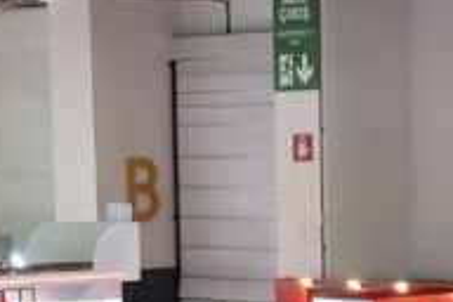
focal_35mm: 147
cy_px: 586
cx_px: 399
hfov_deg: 13.8
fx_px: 1850
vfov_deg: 8.8
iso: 260
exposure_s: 1/15
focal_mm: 8.38
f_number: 2.8
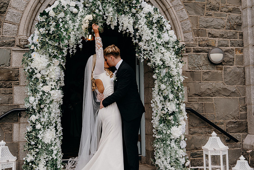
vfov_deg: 28.7
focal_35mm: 47
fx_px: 332
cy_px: 85
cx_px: 127
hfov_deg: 41.9
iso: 125
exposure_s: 1/250
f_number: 3.5
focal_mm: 47
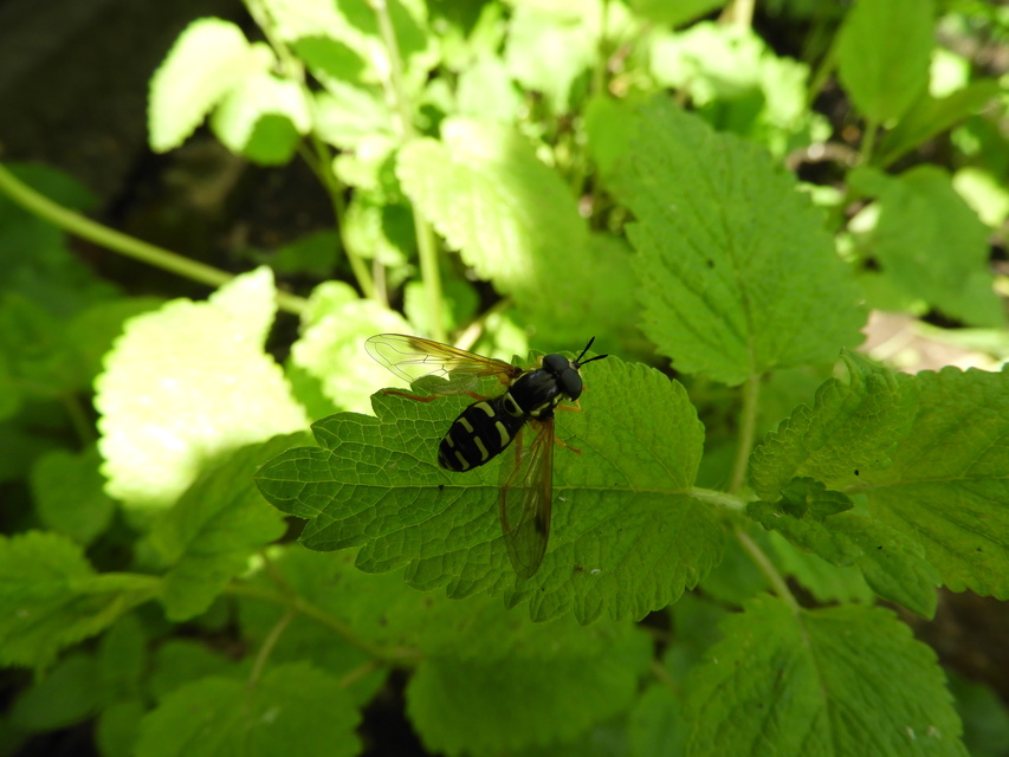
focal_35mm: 24
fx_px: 700
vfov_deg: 56.8
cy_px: 378
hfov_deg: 71.6
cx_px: 504
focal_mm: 4.3
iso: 100
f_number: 3.3
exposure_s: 1/200
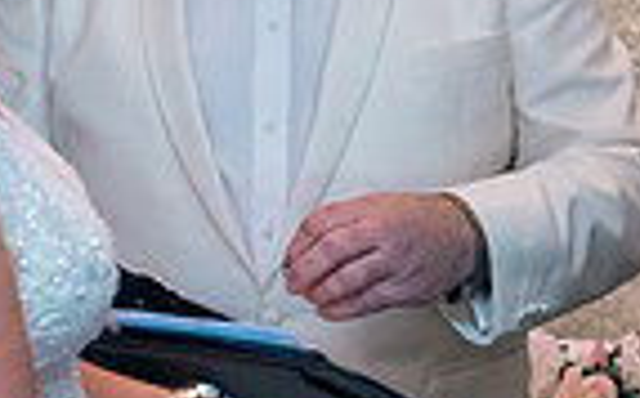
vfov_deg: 7.1
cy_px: -101
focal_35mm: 182
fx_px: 3171
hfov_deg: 11.5
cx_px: 340
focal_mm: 44
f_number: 3.5
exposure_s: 1/160
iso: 640
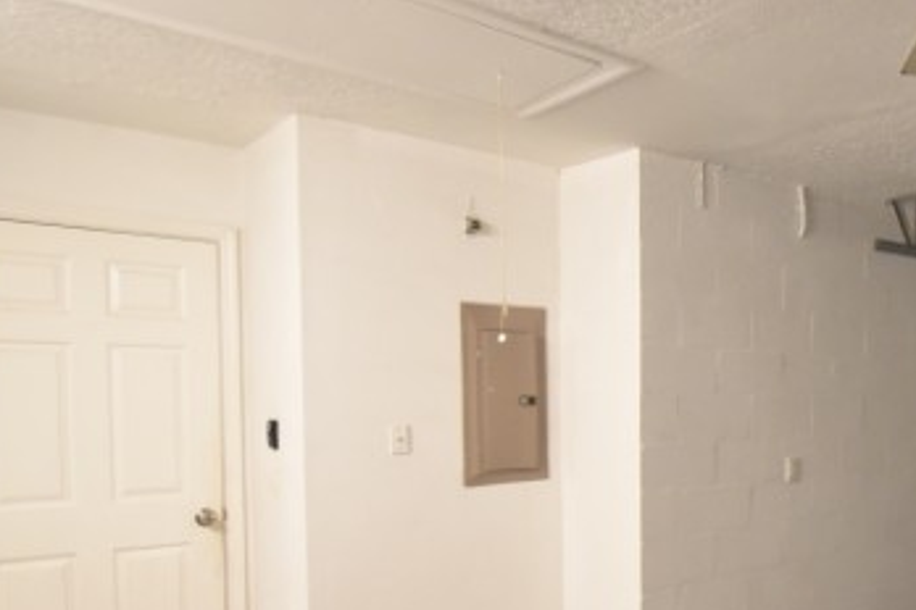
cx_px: 834
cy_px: 415
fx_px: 789
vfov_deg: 41.7
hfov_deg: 52.5
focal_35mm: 31
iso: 2200
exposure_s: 1/60
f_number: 3.5
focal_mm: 10
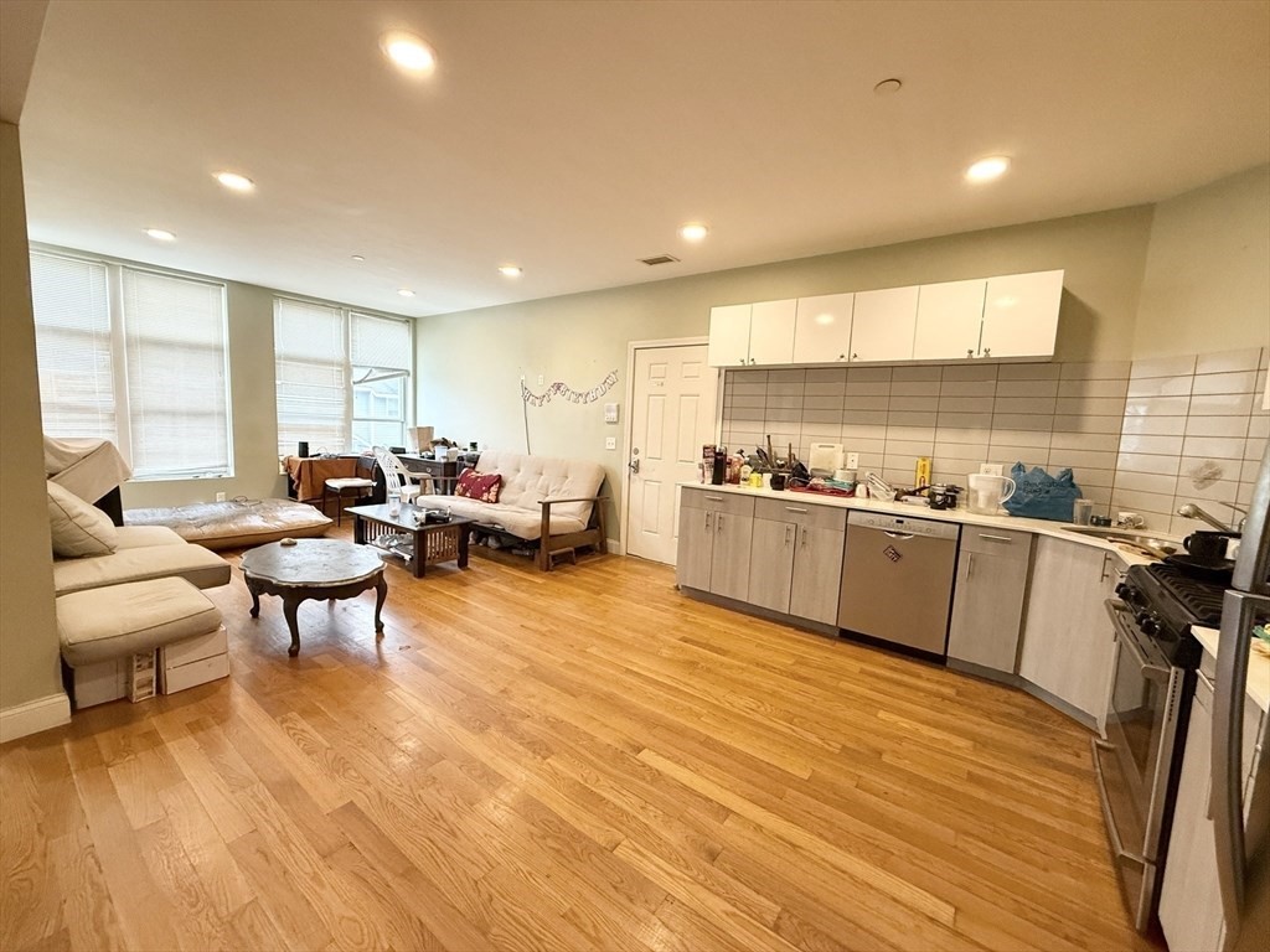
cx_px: 635
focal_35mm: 14
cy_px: 476
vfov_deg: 85.7
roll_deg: -2.1
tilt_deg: -5.6
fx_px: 514
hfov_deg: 102.1
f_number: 2.2
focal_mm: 2.22
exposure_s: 1/120
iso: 400
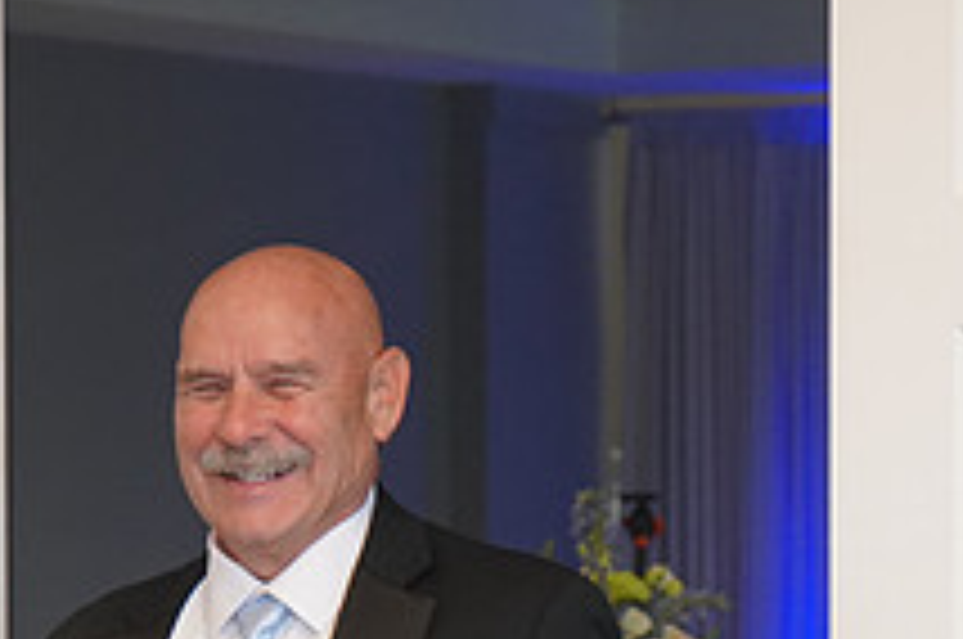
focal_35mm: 190
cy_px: 799
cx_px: 302
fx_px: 5075
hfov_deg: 10.8
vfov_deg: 7.1
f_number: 5.6
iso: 3200
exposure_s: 1/160
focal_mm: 70
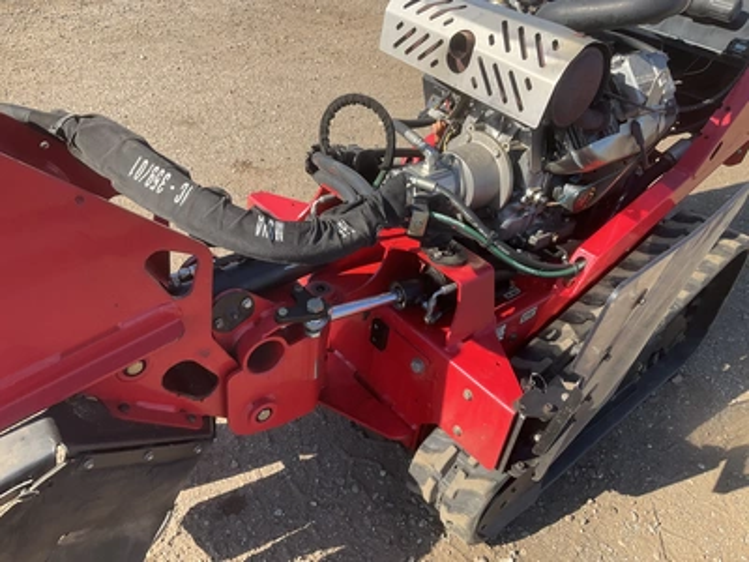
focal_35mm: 29
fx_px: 627
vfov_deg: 48.2
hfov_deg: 61.7
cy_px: 281
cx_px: 374
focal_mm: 3
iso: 25
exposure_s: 1/586
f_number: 1.8
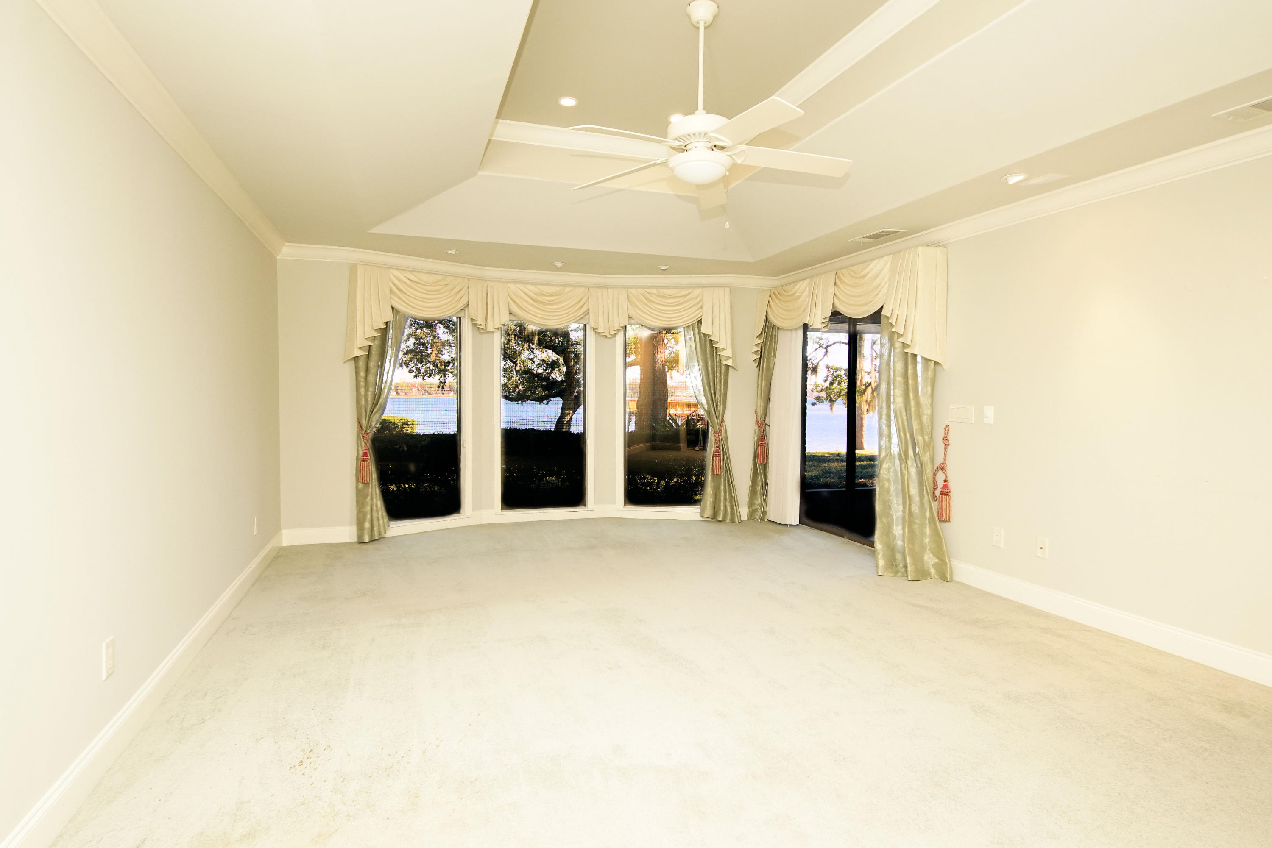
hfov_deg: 90.0
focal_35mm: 18
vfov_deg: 67.4
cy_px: 424
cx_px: 636
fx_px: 636
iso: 1600
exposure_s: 1/60
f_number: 4.5
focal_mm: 12
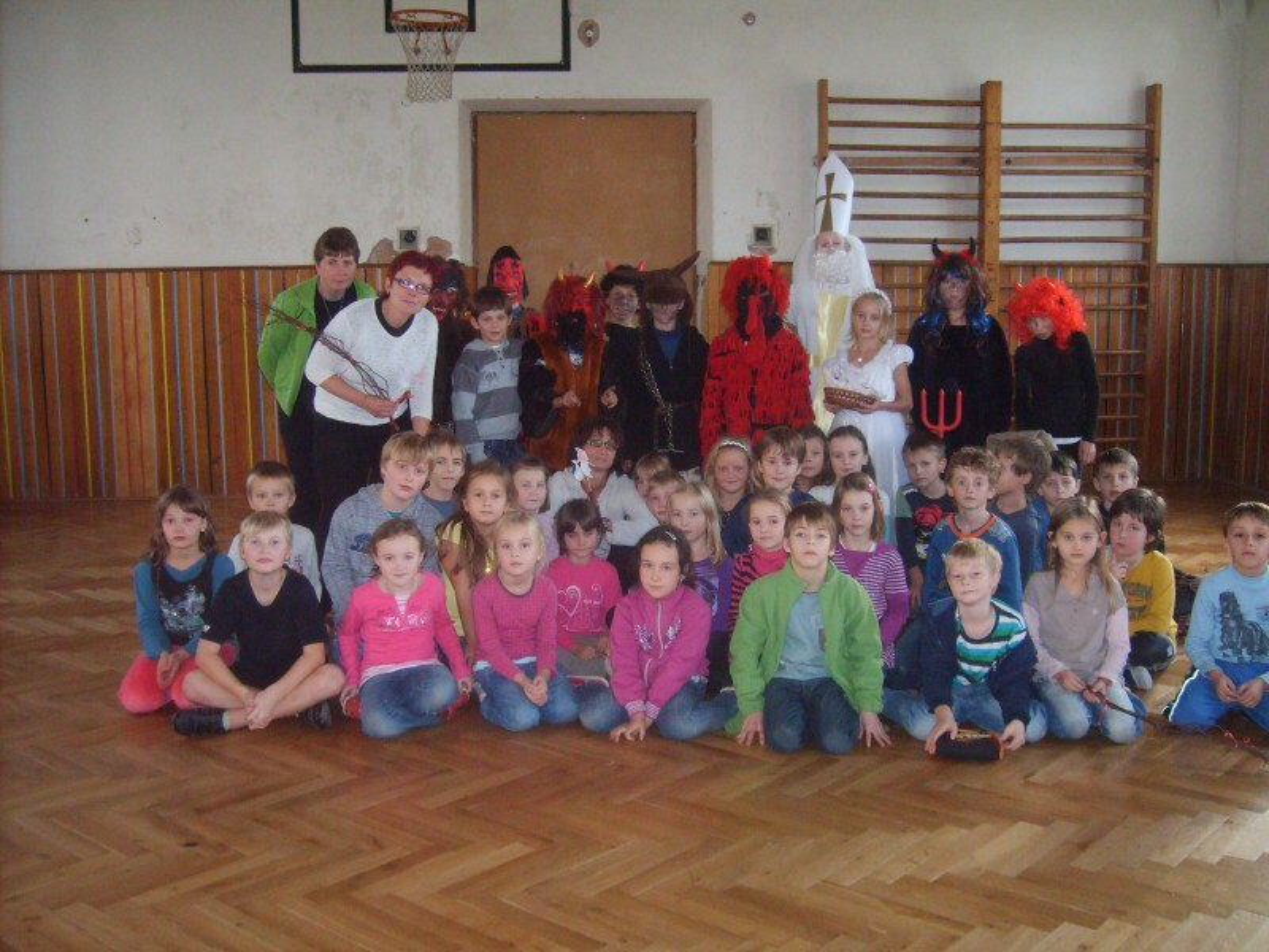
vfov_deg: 40.7
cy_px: 476
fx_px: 1283
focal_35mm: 35
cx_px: 634
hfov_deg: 52.6
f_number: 2.8
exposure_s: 1/45
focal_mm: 5.8
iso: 253
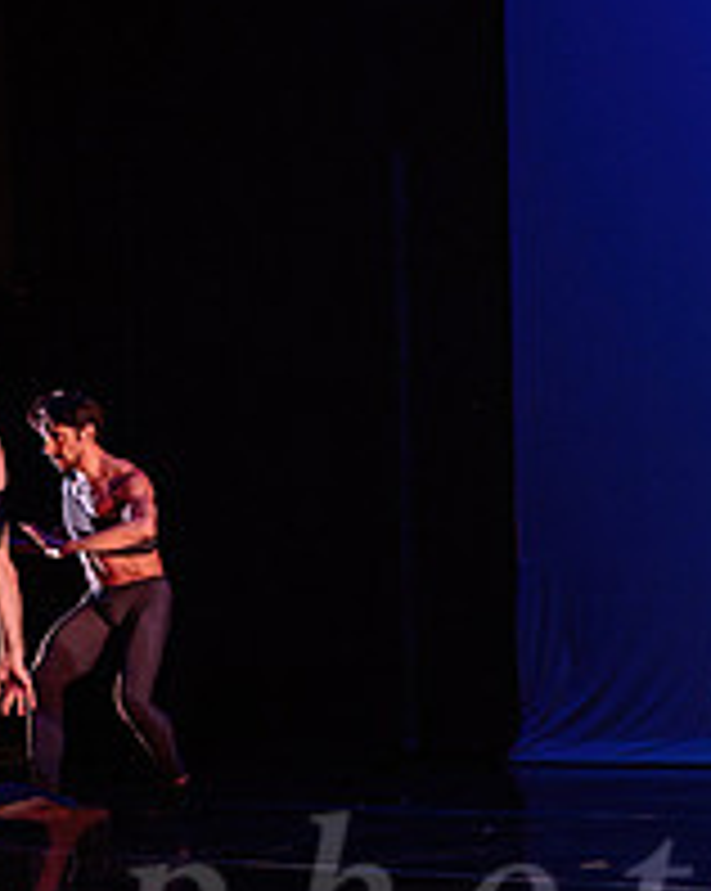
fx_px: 2002
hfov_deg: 19.4
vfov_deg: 25.0
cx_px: 748
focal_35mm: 76
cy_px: 598
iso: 1000
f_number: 1.4
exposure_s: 1/320
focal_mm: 24
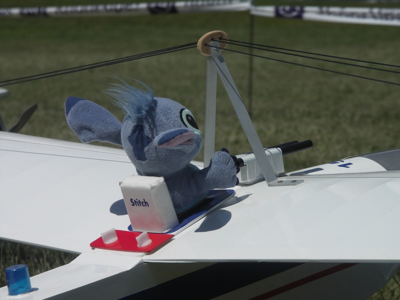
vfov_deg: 7.4
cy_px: 150
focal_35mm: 200
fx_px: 2311
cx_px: 200
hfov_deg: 9.9
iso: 100
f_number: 6.3
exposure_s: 1/800
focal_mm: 50.8
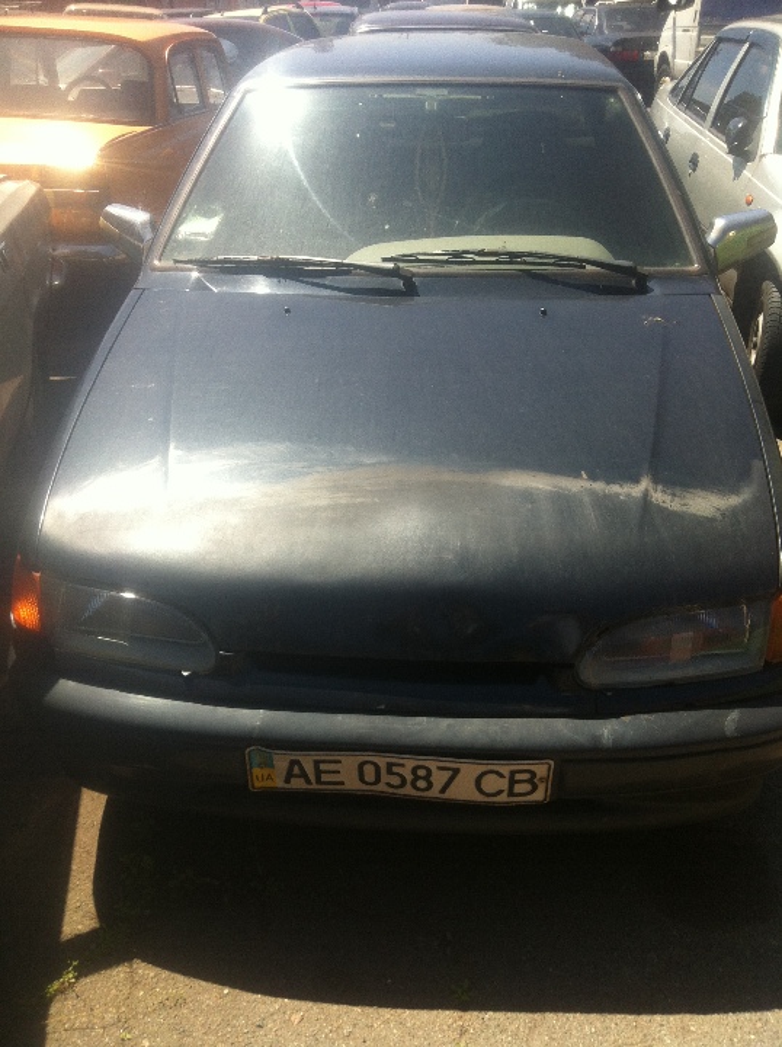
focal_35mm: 35
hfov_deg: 40.6
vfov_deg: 52.7
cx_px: 391
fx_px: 1057
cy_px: 524
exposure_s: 1/686
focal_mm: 3.85
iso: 80
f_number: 2.8
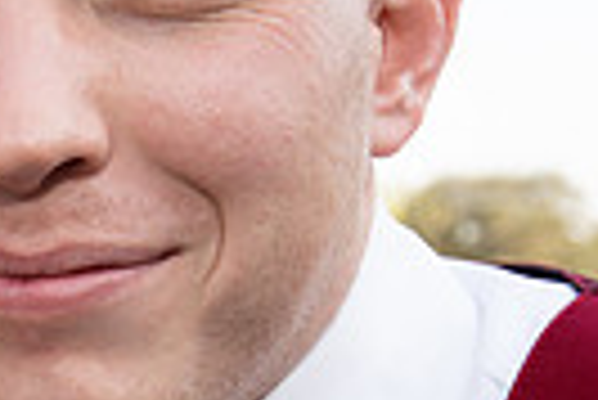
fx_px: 1596
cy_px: 312
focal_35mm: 96
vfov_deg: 14.2
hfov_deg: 17.8
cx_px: -418
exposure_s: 1/250
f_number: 4
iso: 200
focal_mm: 22
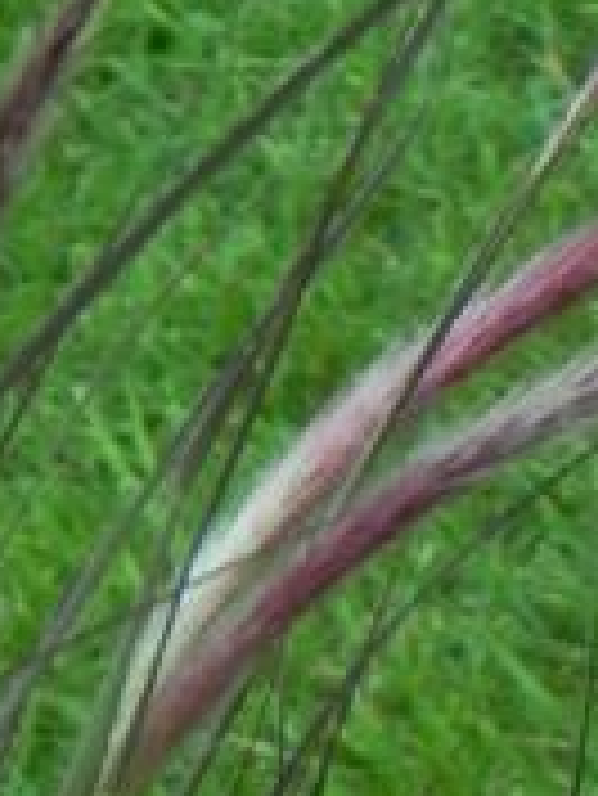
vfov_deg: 3.4
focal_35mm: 584
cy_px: 1250
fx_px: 13435
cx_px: 1192
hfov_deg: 2.5
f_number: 5
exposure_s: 1/25
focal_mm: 23
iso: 160
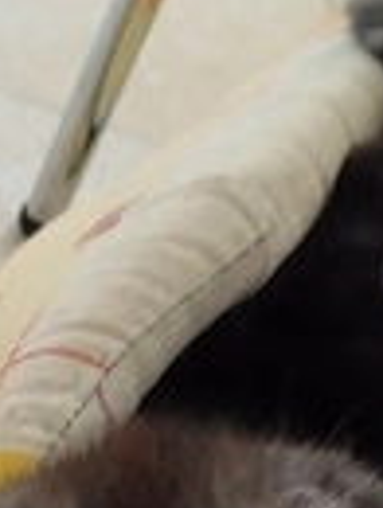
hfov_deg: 16.6
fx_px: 1309
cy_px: 586
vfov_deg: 20.7
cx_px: 207
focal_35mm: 89
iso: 500
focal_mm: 4.22
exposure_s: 1/20
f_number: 1.8
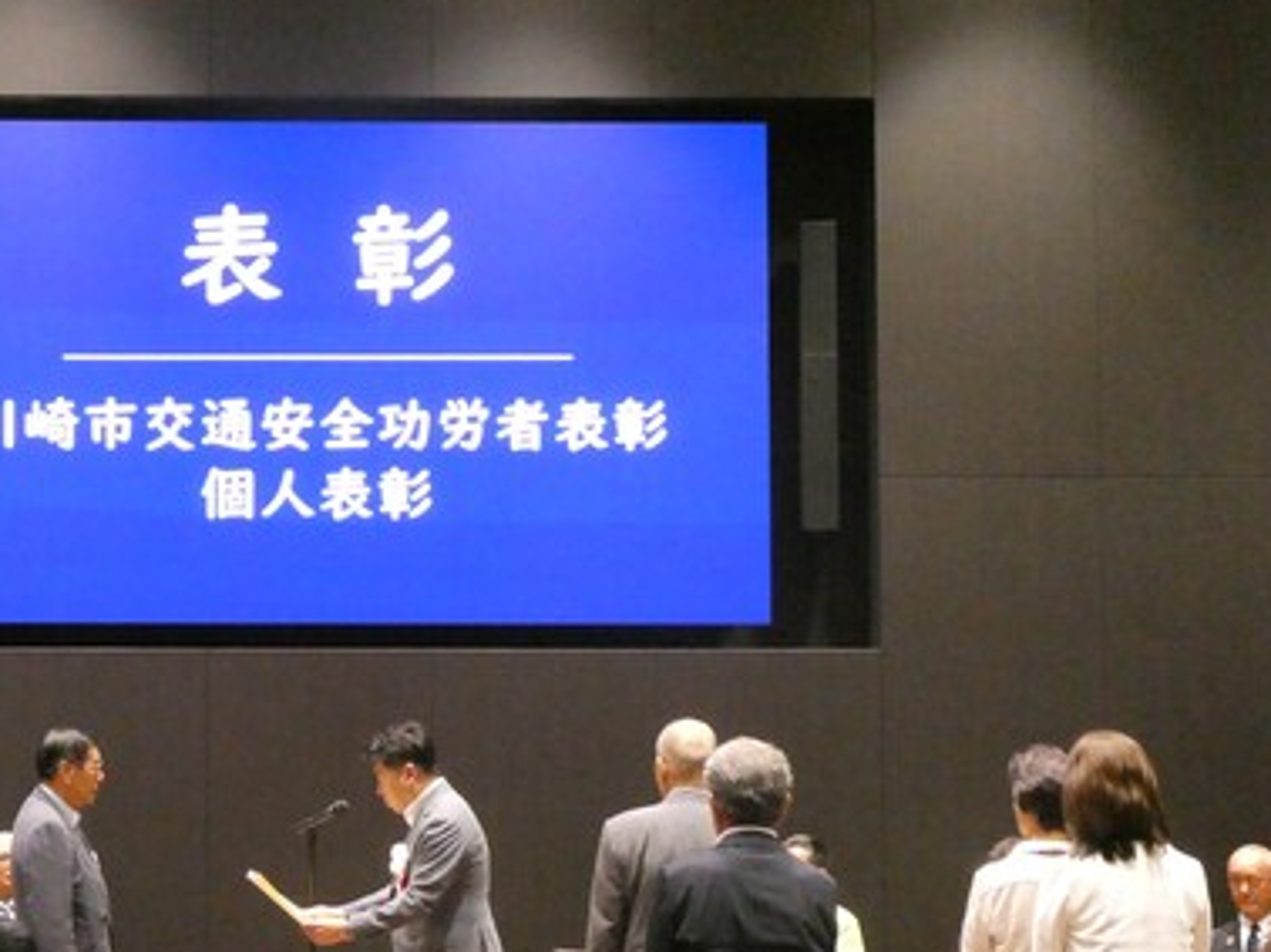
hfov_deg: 26.9
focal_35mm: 71
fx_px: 2605
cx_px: 262
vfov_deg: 20.6
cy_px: 611
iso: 1600
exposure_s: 1/50
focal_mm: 7.8
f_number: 3.9
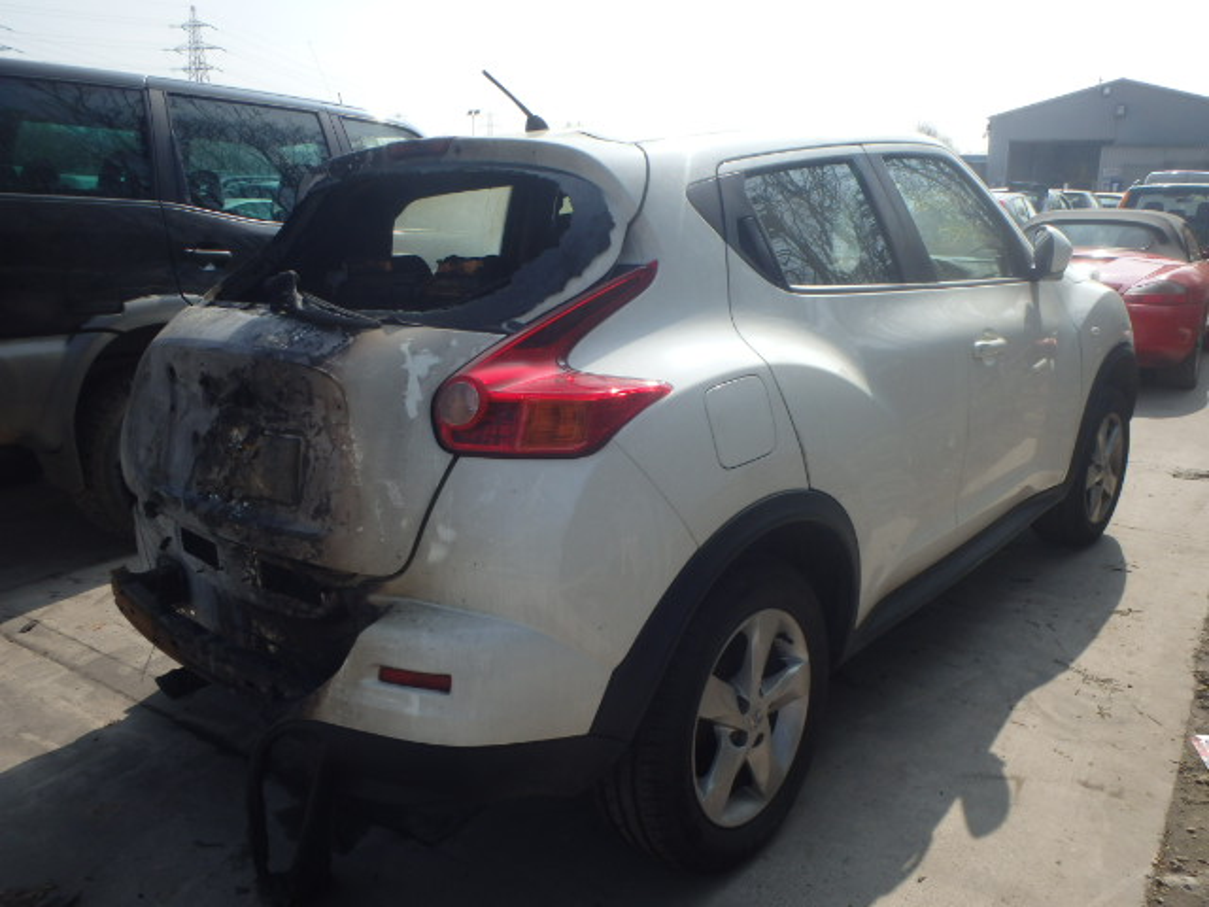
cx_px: 604
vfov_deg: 49.7
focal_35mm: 28
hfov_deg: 63.4
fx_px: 978
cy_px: 454
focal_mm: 5
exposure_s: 1/125
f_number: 11
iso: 125
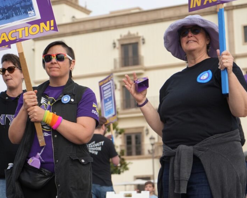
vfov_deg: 16.7
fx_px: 673
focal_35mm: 92
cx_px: 128
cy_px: 103
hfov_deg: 20.8
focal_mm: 67
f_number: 4
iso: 100
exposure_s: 1/500
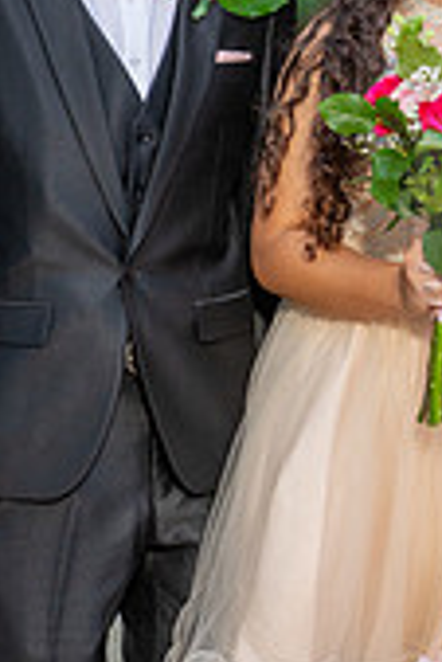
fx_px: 3271
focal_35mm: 178
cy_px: 210
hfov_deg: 7.5
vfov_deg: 11.5
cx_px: 755
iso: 320
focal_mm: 52
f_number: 4.5
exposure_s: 1/200
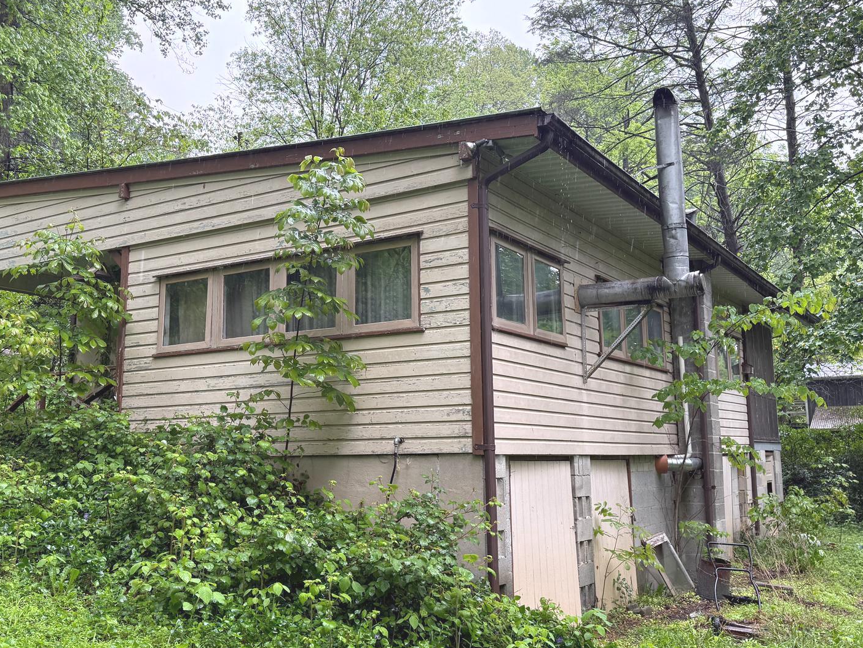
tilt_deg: +9.0
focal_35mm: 35
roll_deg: +0.3
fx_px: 873
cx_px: 392
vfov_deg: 40.7
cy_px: 327
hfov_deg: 52.6
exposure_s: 1/215
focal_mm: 6.76
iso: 100
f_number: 1.78
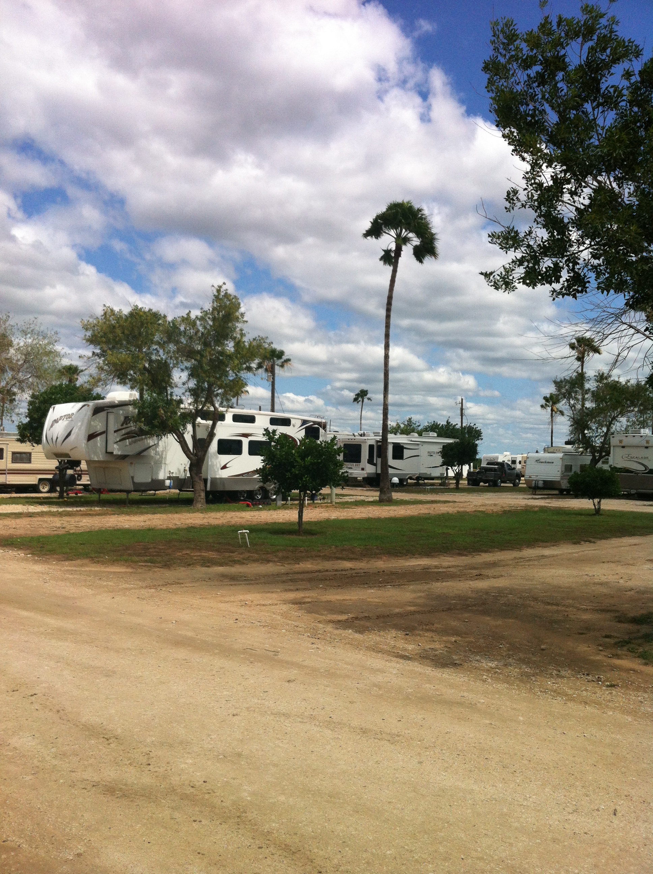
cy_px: 437
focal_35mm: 35
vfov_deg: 52.7
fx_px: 883
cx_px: 326
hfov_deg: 40.6
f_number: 2.8
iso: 80
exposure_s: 1/3016
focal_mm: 3.85
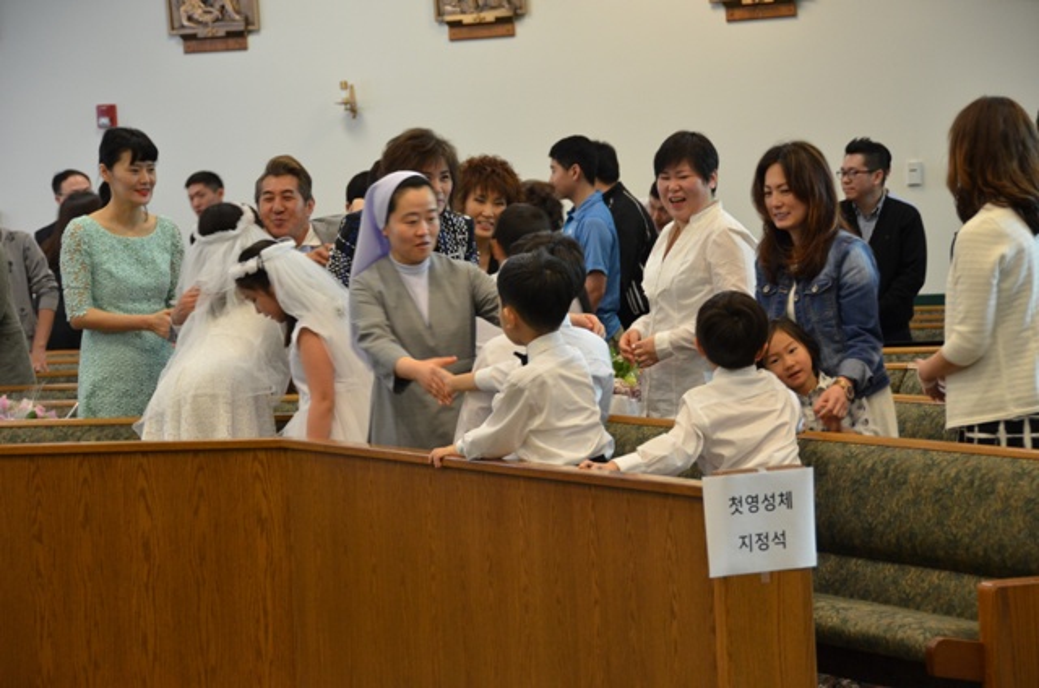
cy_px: 344
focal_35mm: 105
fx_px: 3024
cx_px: 520
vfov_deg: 13.0
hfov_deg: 19.5
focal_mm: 70
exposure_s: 1/30
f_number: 5
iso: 1100
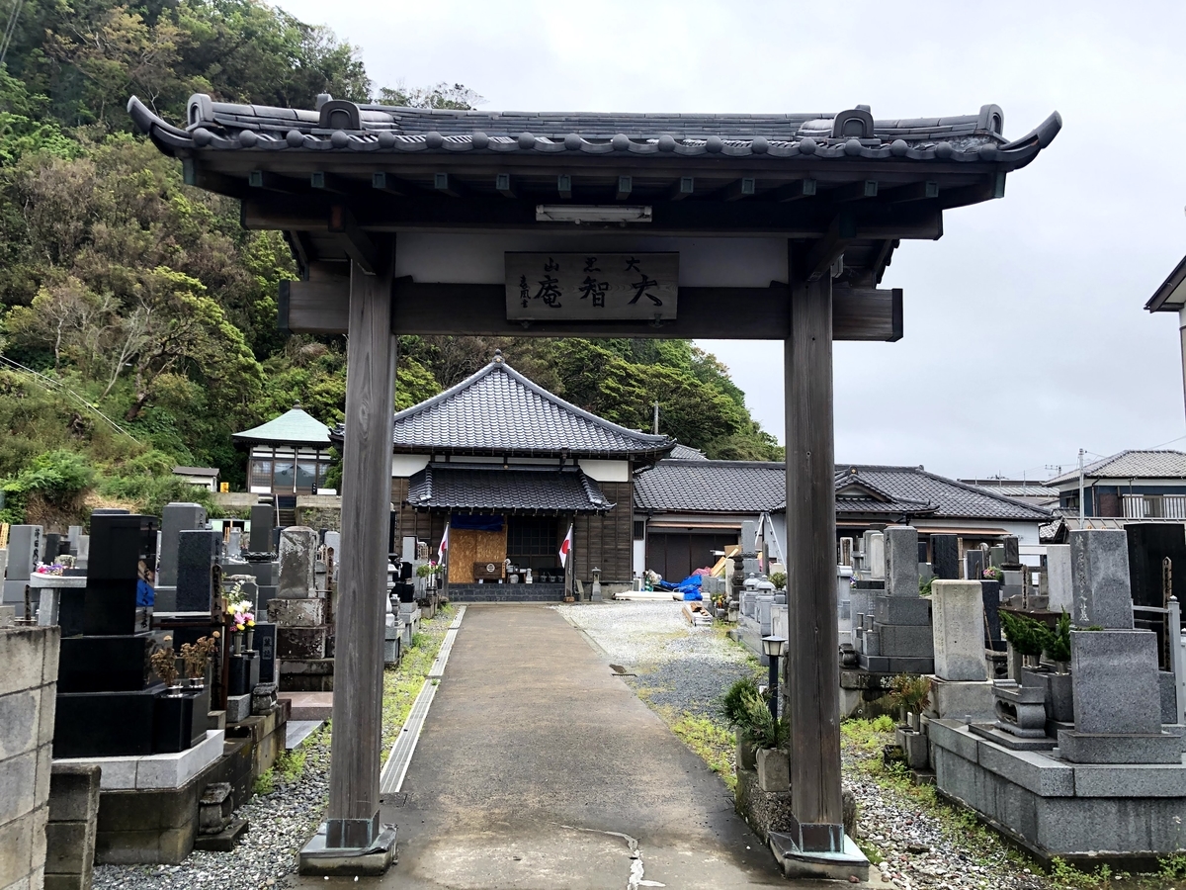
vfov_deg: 49.7
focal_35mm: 28
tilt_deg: +5.9
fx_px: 959
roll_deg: +0.8
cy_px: 445
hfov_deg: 63.4
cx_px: 593
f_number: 1.8
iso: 20
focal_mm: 4
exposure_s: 1/466
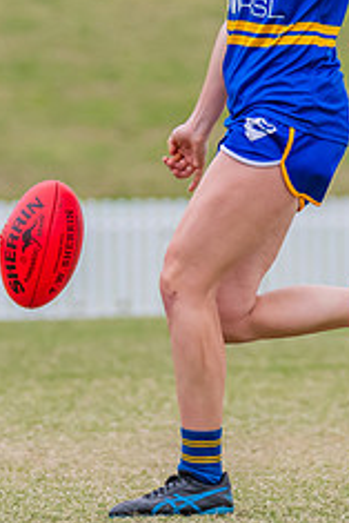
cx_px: 101
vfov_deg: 1.8
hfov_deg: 1.2
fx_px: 16450
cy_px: 119
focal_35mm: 1133
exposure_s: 1/1250
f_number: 7.1
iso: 800
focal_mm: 290
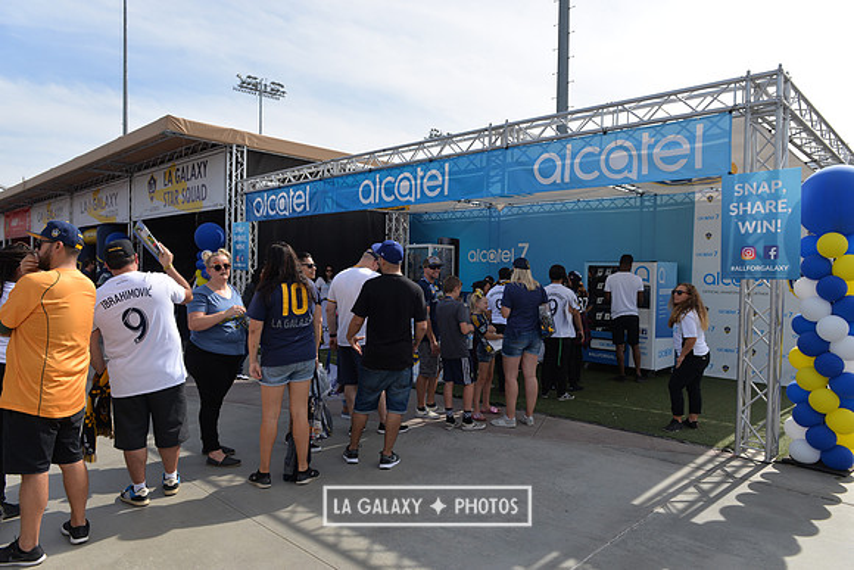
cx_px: 427
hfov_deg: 73.7
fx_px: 569
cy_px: 285
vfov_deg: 53.2
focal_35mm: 24
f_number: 7.1
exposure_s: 1/400
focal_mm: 24
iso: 100
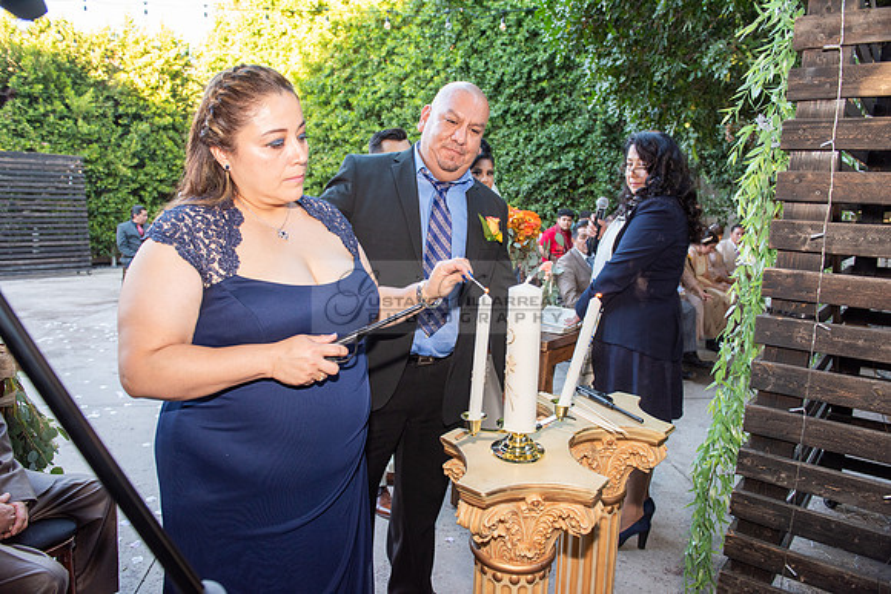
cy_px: 297
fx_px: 594
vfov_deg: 53.2
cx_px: 446
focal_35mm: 24
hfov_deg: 73.7
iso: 500
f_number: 5
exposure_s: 1/125
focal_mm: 24
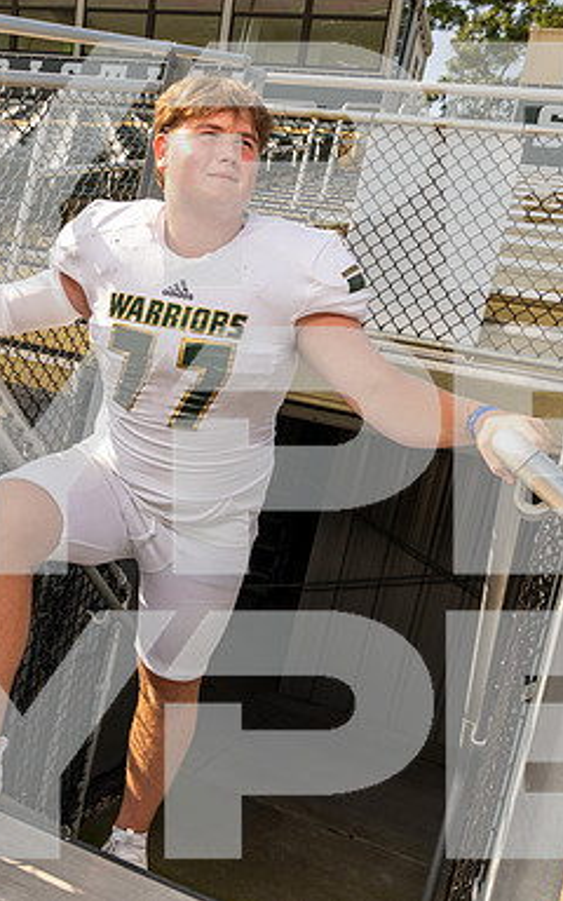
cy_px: 452
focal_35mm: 37
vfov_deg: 52.7
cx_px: 127
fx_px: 908
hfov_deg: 33.6
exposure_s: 1/250
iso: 125
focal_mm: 24
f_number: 5.6
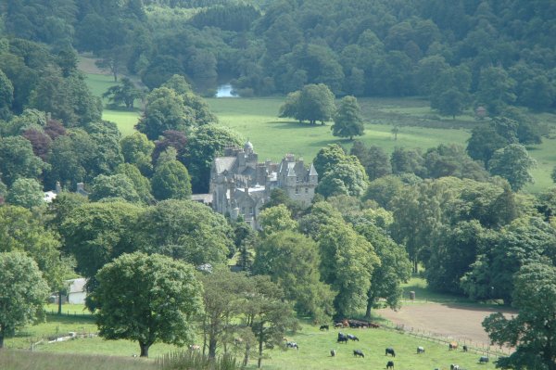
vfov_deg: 16.2
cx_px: 278
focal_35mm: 84
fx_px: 1296
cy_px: 185
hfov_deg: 24.2
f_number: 5
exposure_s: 1/100
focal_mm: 56
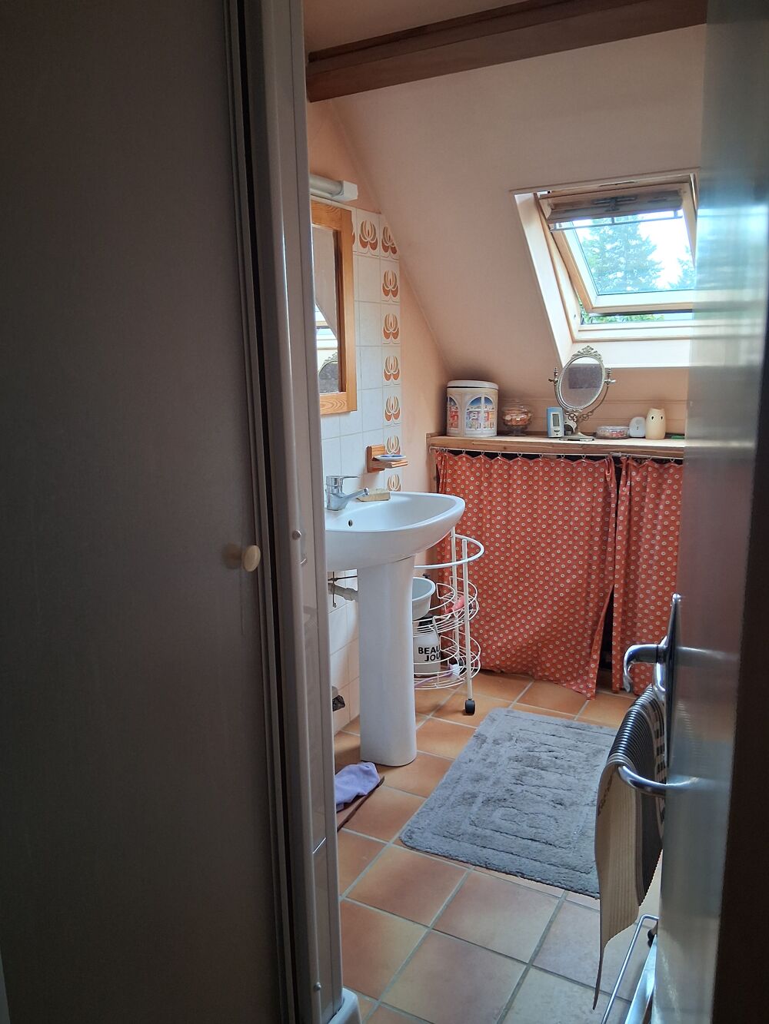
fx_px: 770
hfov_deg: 53.1
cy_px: 512
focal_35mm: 26
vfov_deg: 67.3
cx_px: 384
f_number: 1.8
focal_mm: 3.98
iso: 320
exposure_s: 1/50
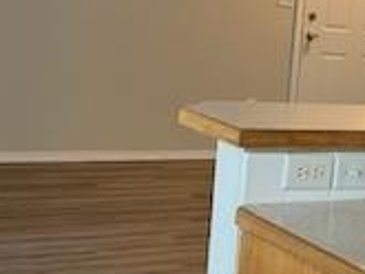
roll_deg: -7.3
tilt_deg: -11.7
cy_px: 166
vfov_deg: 15.9
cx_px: 487
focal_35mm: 93
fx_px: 981
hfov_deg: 19.3
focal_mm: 6.76
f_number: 1.78
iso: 200
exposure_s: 1/120
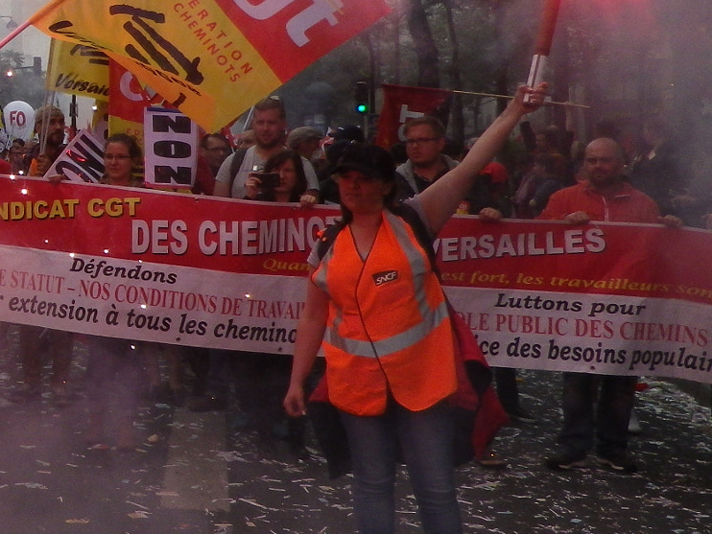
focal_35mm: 69
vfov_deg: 21.2
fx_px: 1420
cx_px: -101
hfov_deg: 25.7
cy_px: 144
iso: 80
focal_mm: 4.5
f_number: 3.5
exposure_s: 1/800
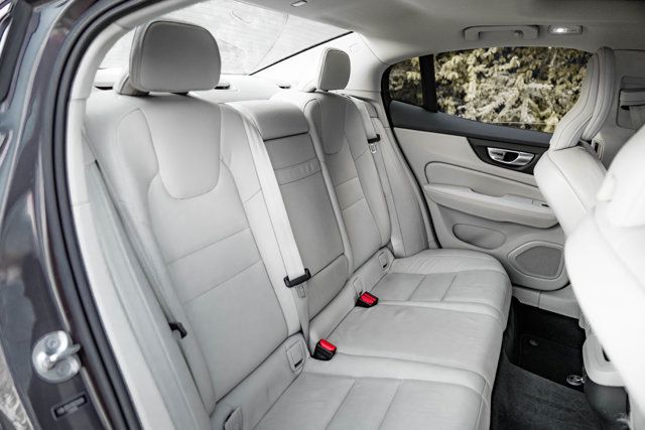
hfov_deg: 73.7
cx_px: 322
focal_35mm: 24
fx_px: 430
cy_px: 215
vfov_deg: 53.2
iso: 1250
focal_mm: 24
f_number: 2.8
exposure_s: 1/200
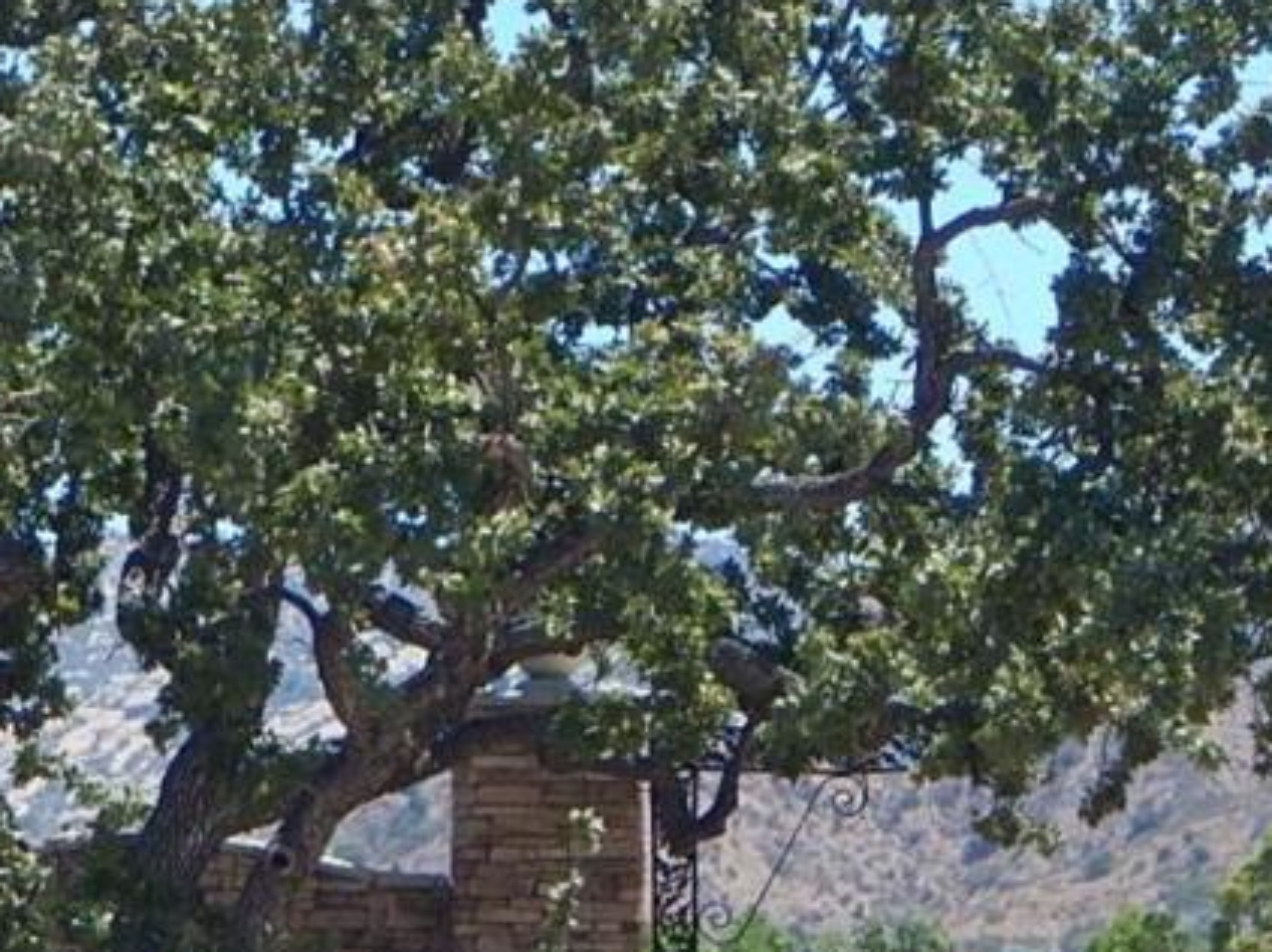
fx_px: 9475
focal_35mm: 258
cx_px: 145
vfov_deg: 5.8
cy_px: 612
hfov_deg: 7.7
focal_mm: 15.3
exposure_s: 1/500
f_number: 4.3
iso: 125
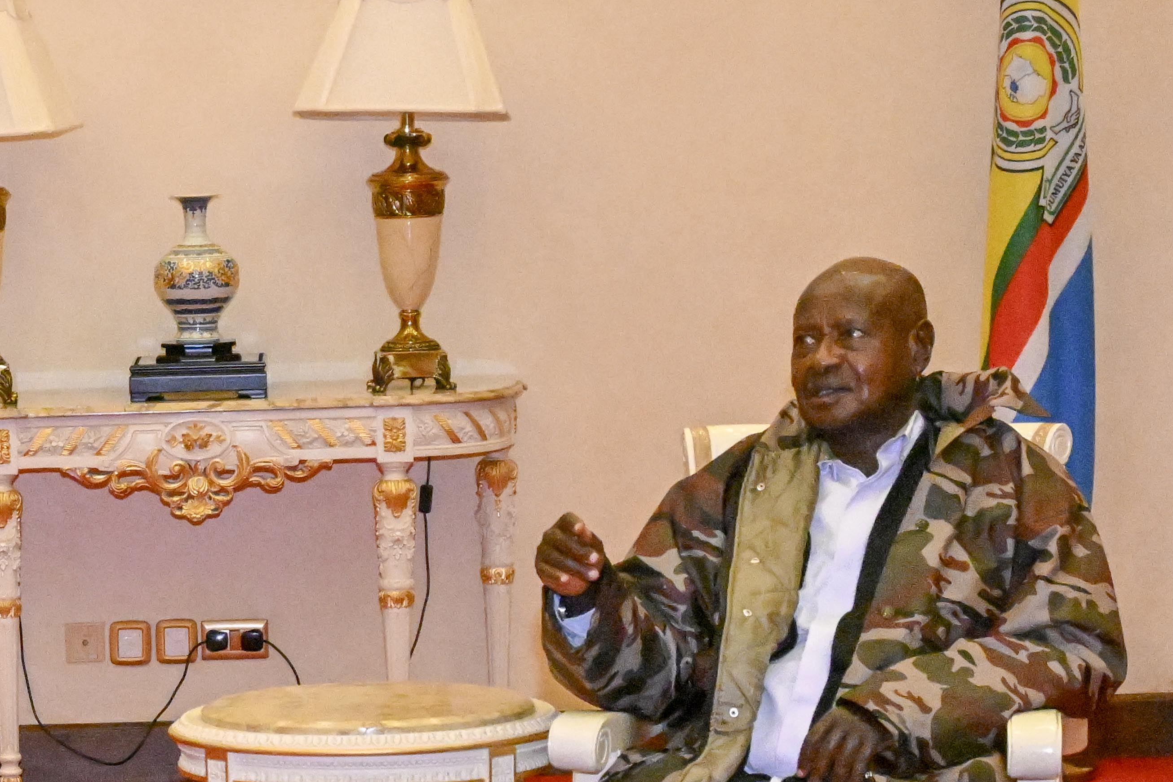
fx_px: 4431
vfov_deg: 10.0
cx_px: -202
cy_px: 811
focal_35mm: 136
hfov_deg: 14.6
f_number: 5.3
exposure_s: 1/320
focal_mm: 43
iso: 12800
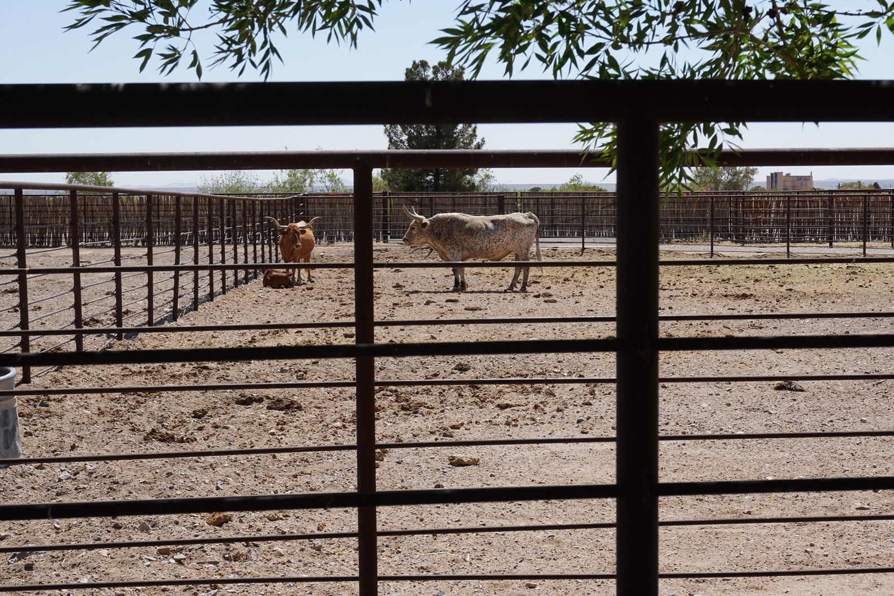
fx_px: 1887
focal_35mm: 76
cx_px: 542
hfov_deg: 26.6
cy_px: 312
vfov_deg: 17.9
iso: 100
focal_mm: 60
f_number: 14
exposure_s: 1/100
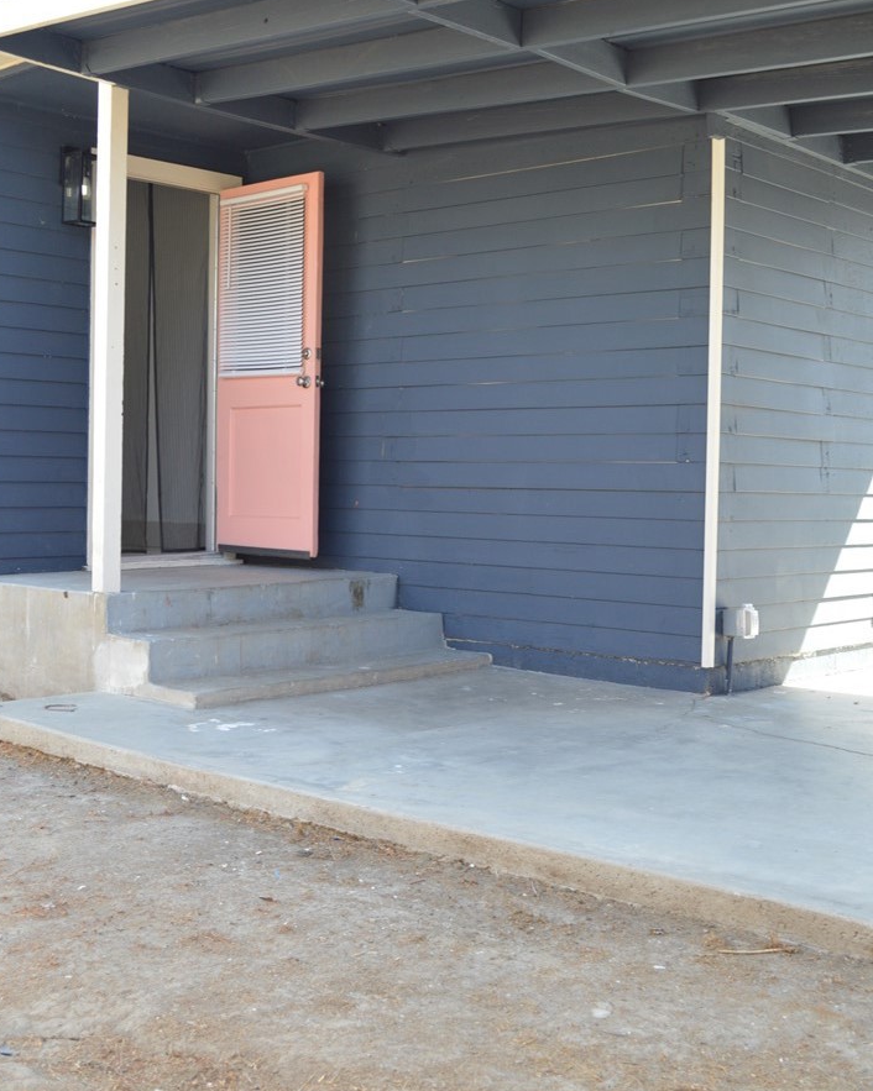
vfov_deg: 41.2
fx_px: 1454
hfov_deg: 33.4
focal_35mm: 45
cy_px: 527
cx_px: 429
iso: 400
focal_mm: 26
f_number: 5.6
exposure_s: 1/125
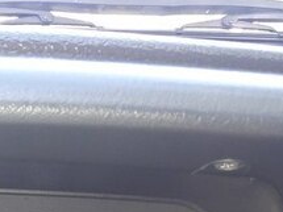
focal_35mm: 86
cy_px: 313
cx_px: -74
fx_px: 703
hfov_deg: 20.9
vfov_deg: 15.8
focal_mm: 3.7
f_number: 1.9
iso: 50
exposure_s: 1/33
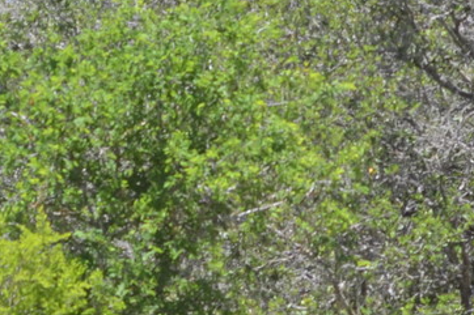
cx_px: 259
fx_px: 4435
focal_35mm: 337
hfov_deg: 6.1
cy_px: 196
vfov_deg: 4.1
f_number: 5
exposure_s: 1/100
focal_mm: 50
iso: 125
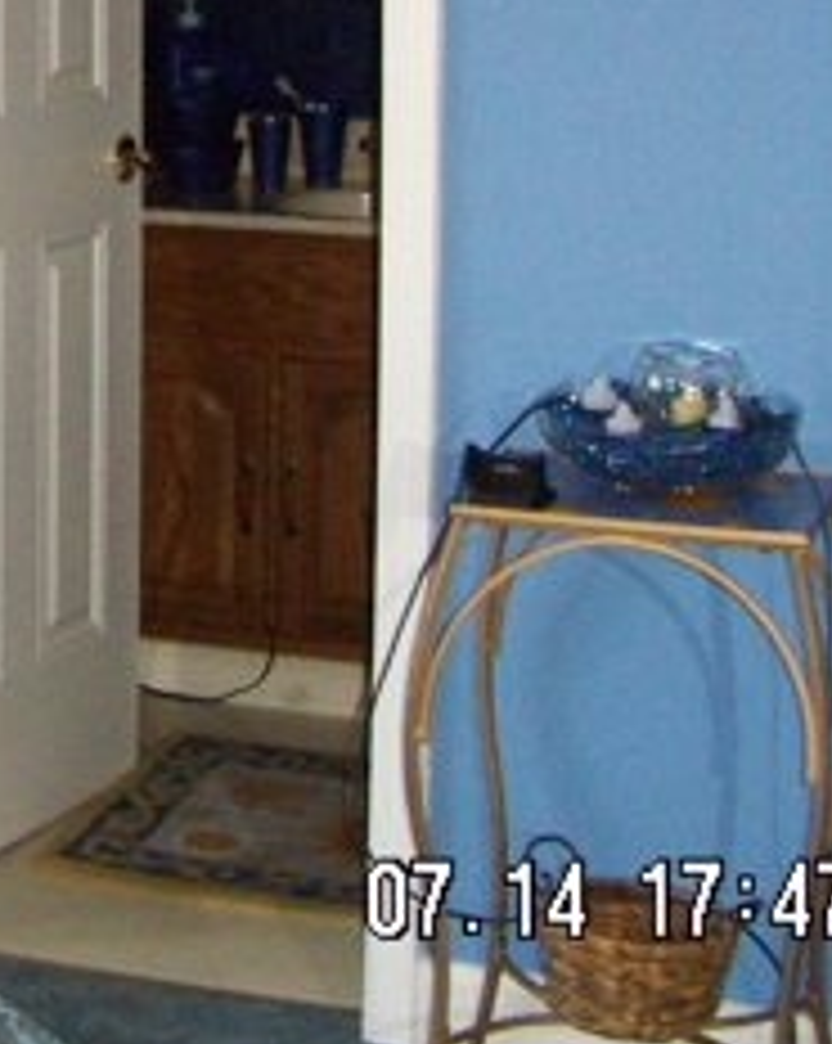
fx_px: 2992
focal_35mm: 97
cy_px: 50
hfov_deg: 14.9
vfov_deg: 19.3
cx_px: -342
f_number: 2.8
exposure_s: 1/50
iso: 200
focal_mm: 4.7
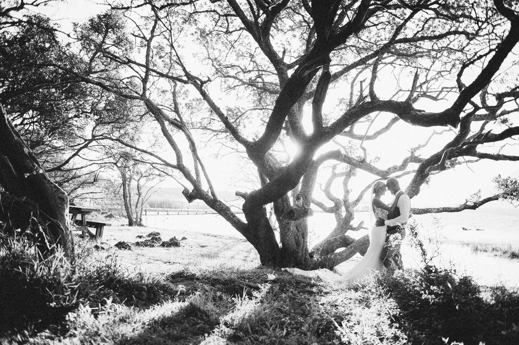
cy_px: 172
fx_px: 346
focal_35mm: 24
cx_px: 260
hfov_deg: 73.8
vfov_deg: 53.1
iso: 400
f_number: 2.8
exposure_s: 1/1000
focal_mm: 24
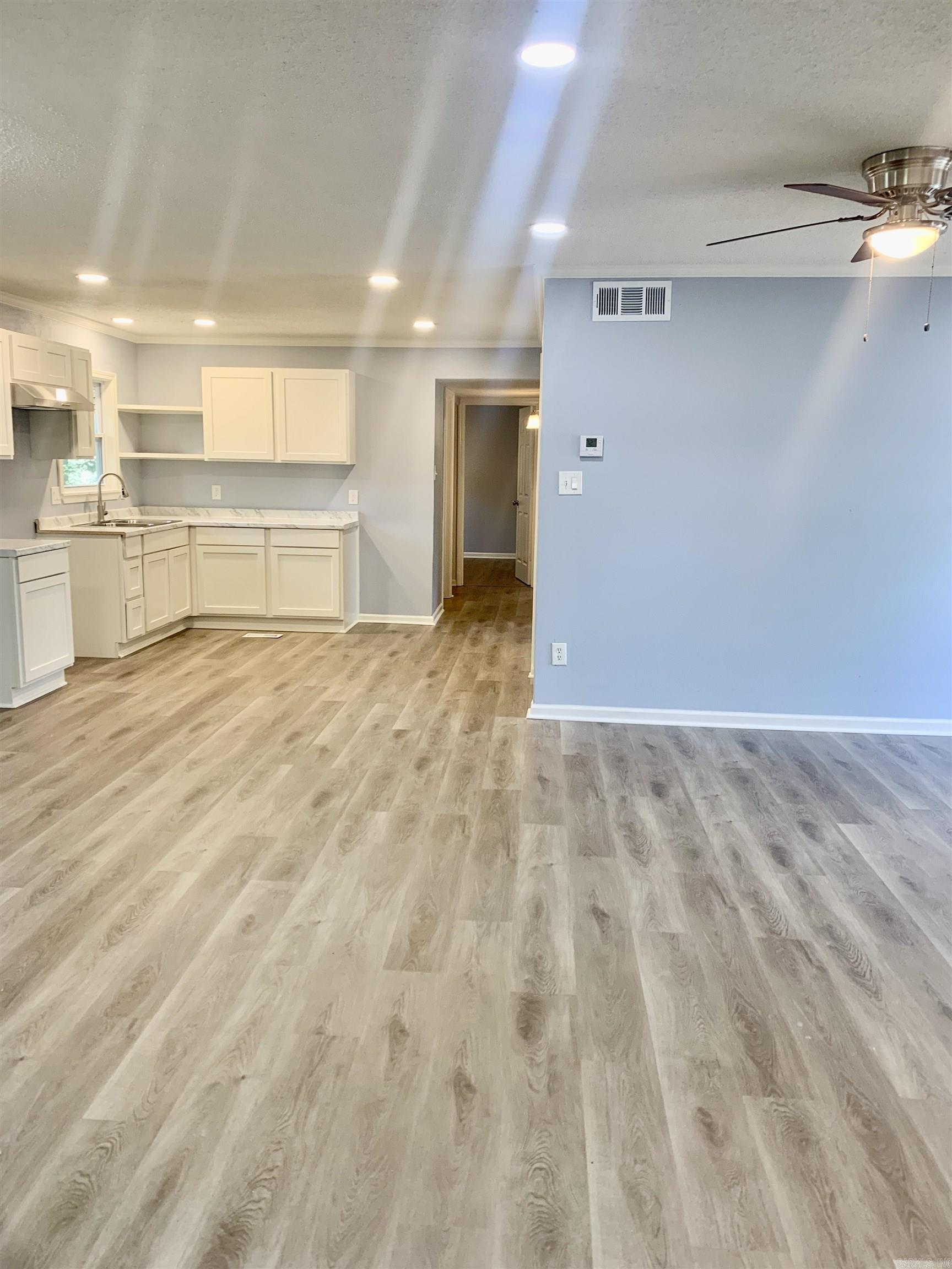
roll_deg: -0.8
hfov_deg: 53.1
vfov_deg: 67.3
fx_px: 953
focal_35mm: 26
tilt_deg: -8.8
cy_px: 634
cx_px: 476
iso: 80
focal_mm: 4.25
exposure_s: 1/60
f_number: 1.8
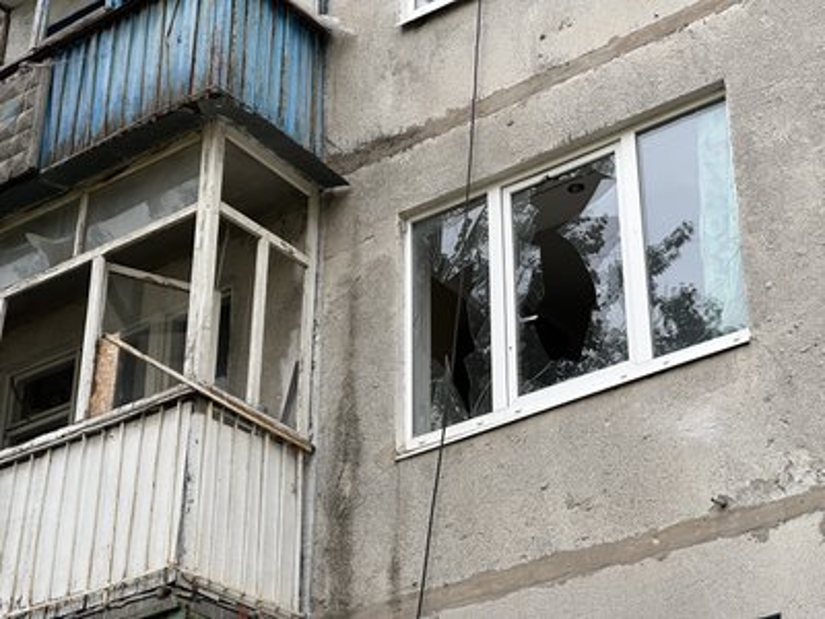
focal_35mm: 77
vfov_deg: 19.1
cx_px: 412
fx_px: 1835
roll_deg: -0.4
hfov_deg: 25.3
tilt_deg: +28.7
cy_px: 310
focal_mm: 9
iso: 40
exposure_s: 1/99
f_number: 2.8
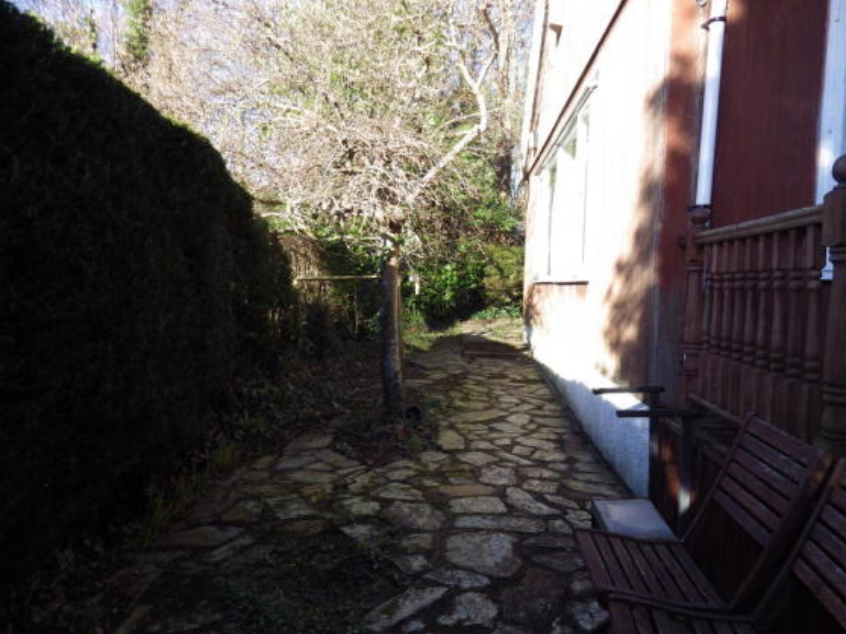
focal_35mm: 23
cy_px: 321
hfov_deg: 73.9
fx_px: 562
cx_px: 434
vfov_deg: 58.8
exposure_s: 1/400
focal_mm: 4
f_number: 3.1
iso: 100
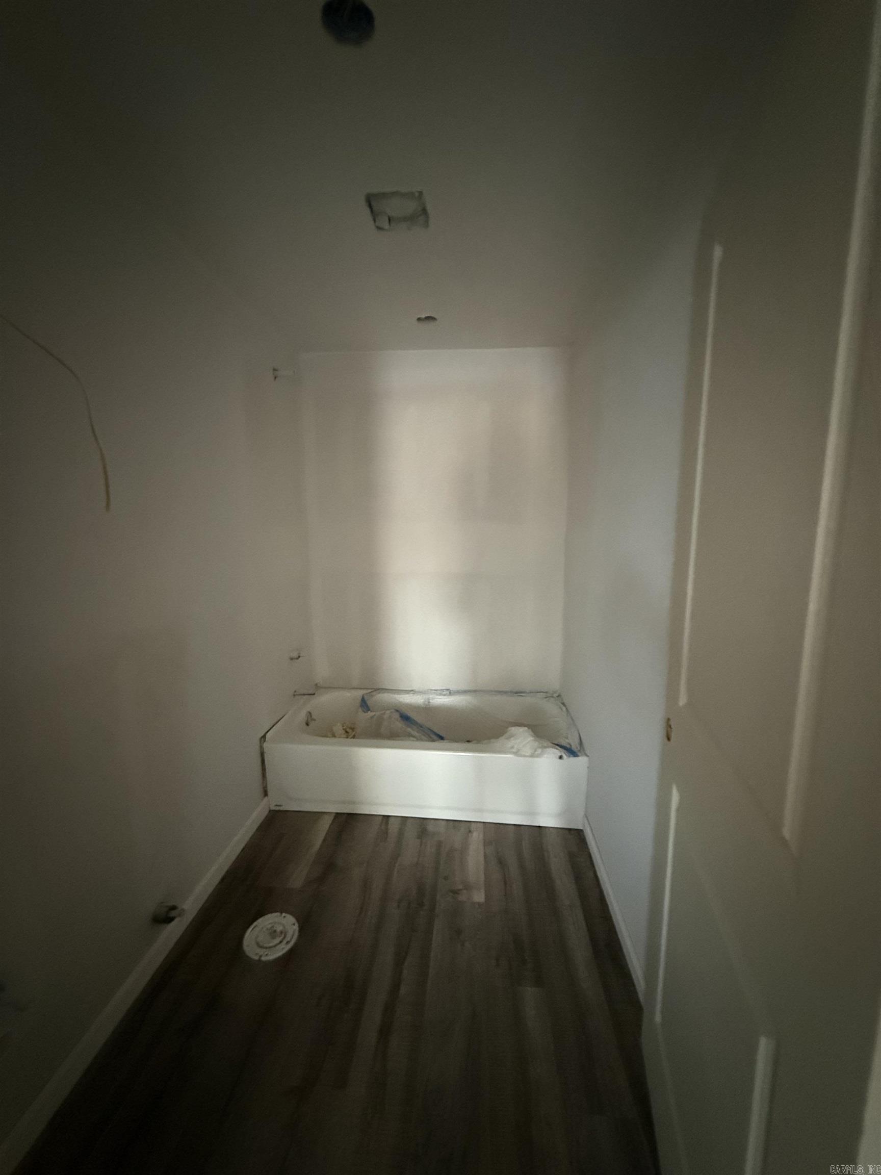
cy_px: 588
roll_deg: +0.3
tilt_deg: -6.4
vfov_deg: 102.1
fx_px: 475
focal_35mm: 14
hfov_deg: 85.7
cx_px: 440
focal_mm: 2.22
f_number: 2.2
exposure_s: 1/40
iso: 1600
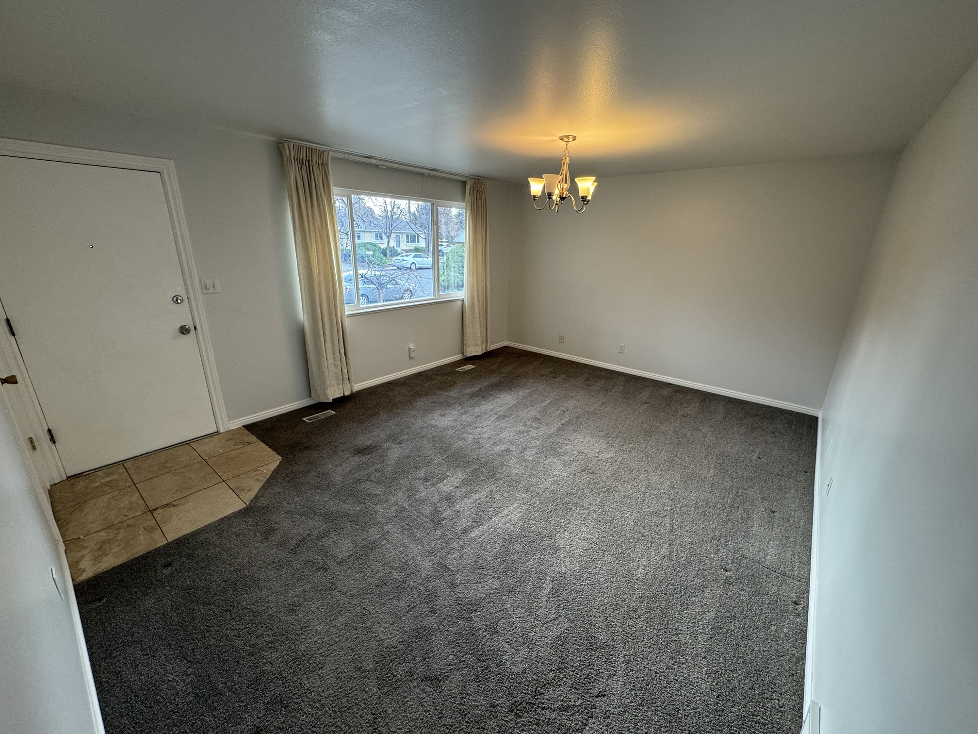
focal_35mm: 14
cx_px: 489
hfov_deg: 102.1
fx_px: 396
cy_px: 367
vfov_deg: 85.7
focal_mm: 2.22
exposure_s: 1/120
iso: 200
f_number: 2.2
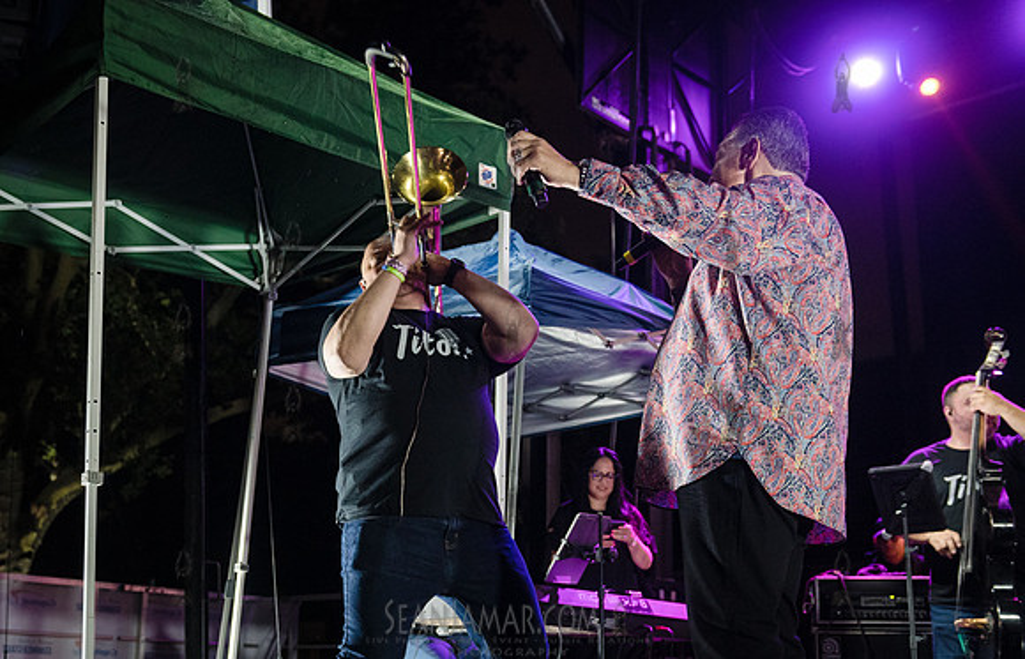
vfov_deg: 28.6
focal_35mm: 46
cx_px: 382
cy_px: 429
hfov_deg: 43.1
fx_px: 1287
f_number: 3.5
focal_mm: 36
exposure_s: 1/200
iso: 3200
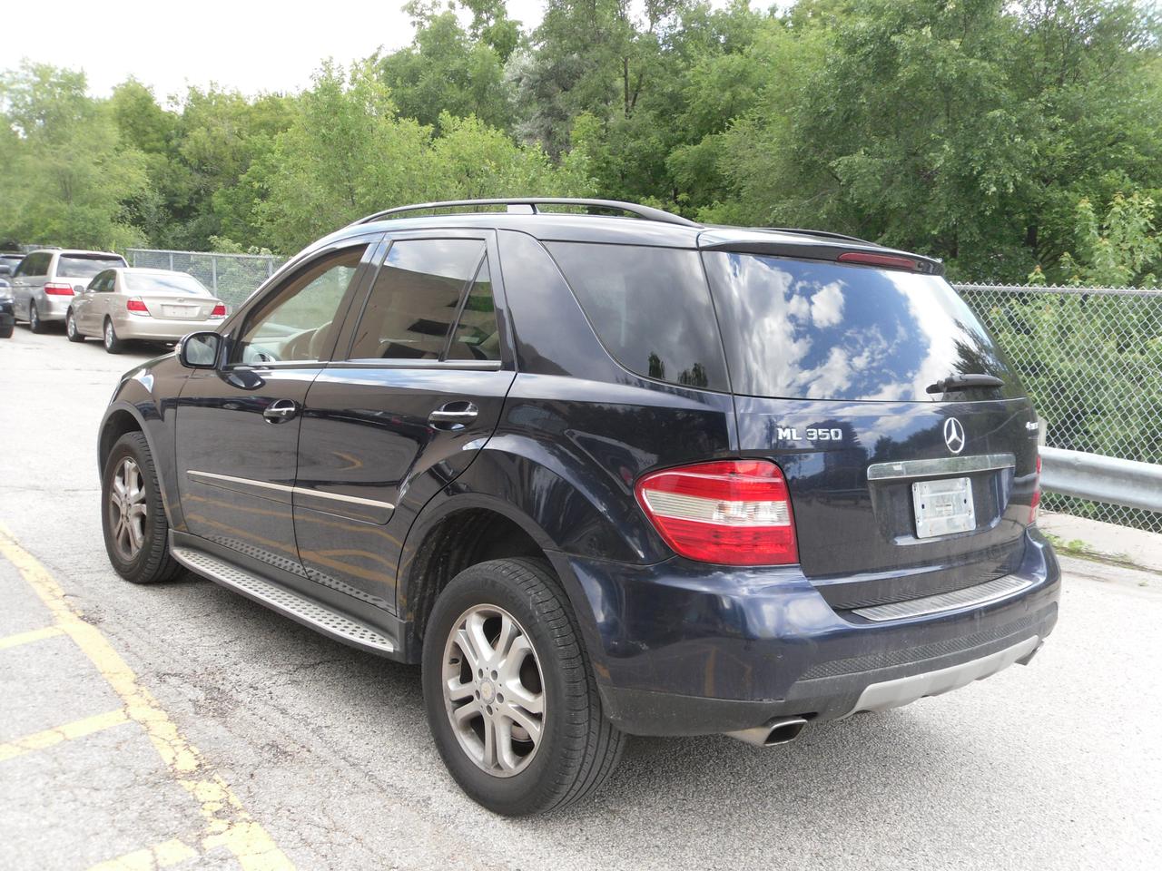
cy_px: 436
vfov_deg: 40.7
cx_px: 581
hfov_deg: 52.6
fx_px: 1175
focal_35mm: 35
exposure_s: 1/98
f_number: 3.5
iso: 80
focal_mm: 6.3
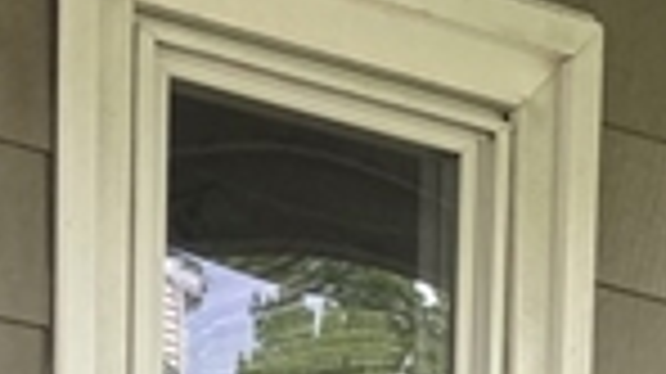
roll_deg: -1.0
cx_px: -382
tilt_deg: -2.7
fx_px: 2788
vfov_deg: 6.5
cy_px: 1361
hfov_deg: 12.8
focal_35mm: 158
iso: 20
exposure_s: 1/126
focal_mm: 3.99
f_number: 1.8
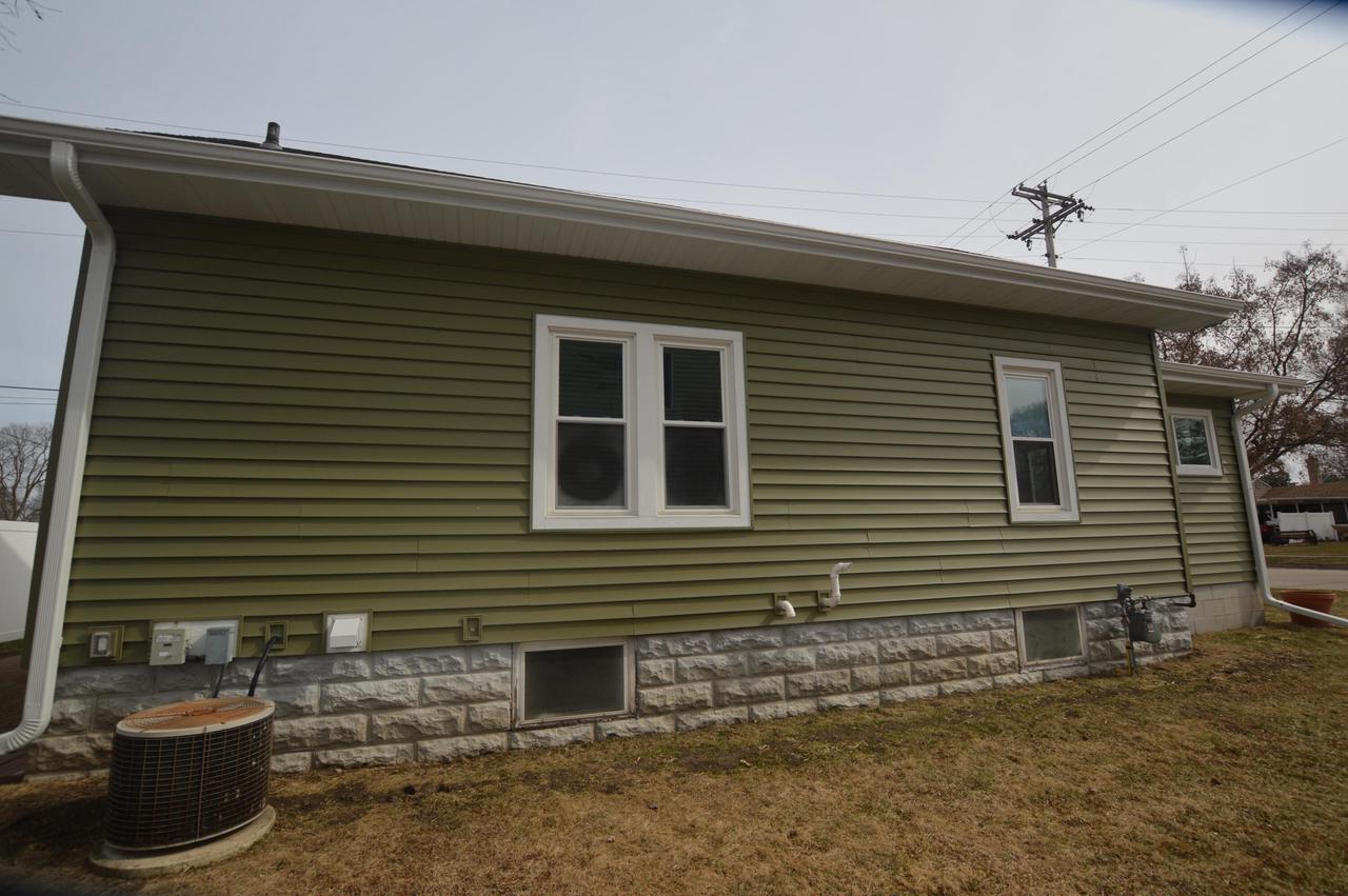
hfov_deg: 100.4
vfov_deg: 77.2
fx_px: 561
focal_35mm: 15
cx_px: 674
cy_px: 448
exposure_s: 1/200
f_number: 6.3
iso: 100
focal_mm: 10
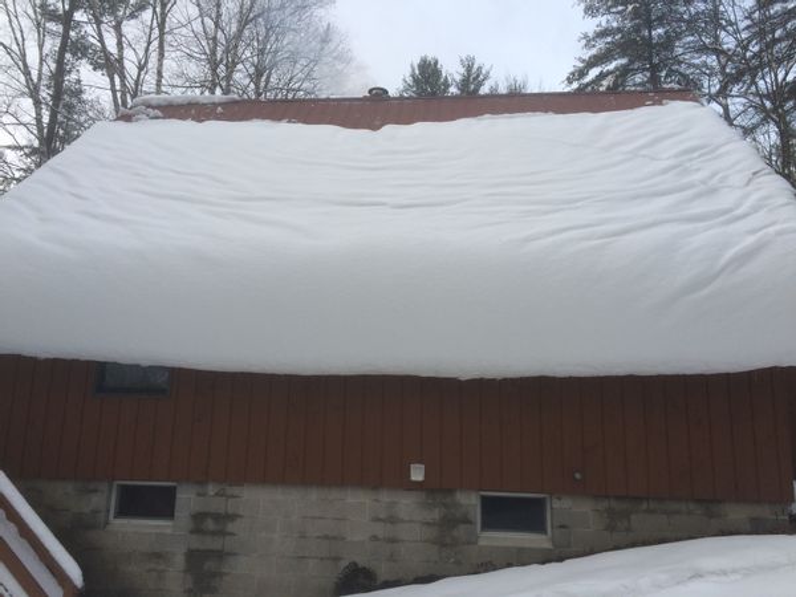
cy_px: 298
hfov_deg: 61.7
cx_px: 398
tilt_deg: +13.0
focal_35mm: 29
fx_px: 667
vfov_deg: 48.2
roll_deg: -3.0
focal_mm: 4.15
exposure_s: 1/125
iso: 32
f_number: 2.2
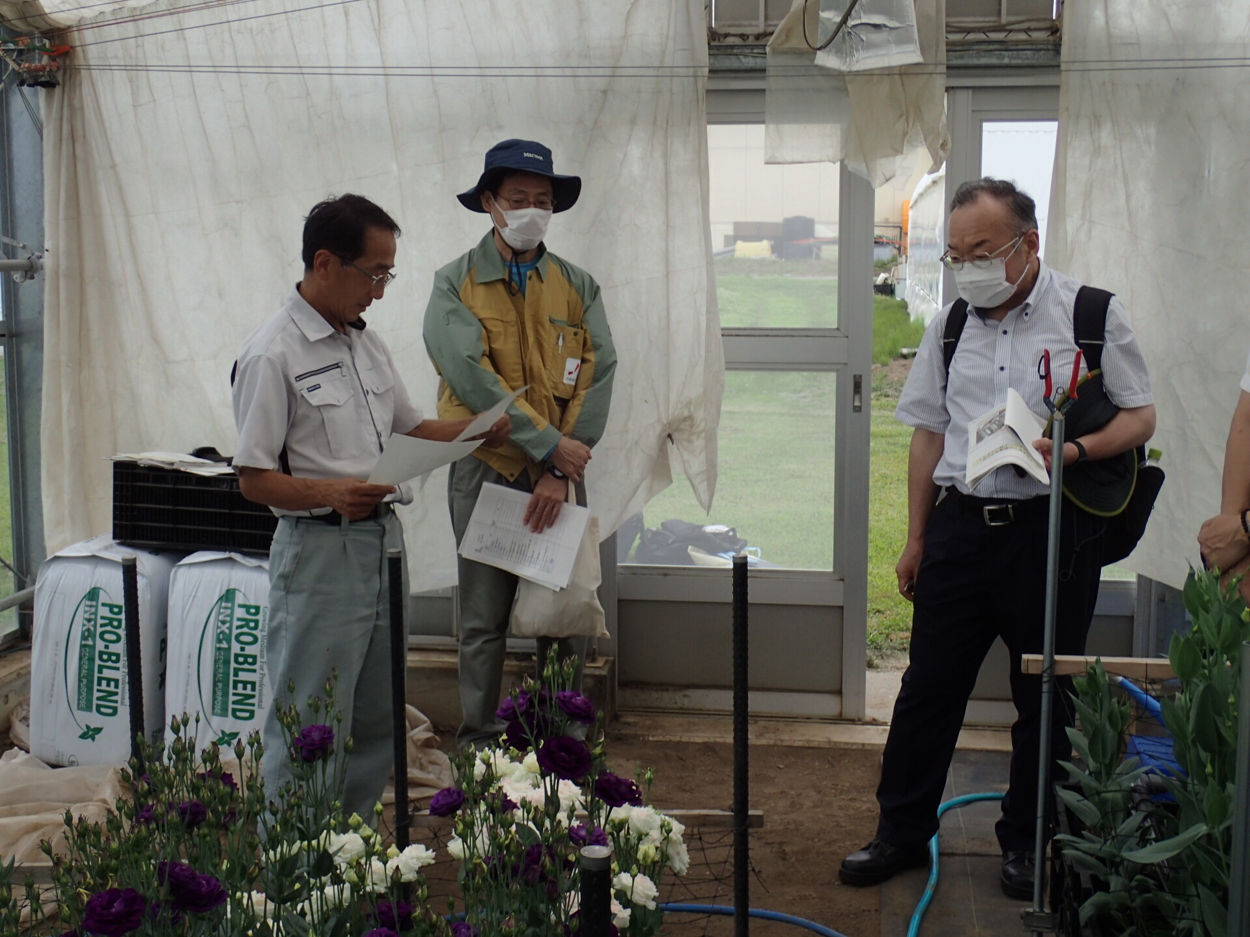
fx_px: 1661
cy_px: 468
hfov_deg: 41.2
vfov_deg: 31.5
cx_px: 625
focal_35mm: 46
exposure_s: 1/125
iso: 100
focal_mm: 8.41
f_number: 4.5
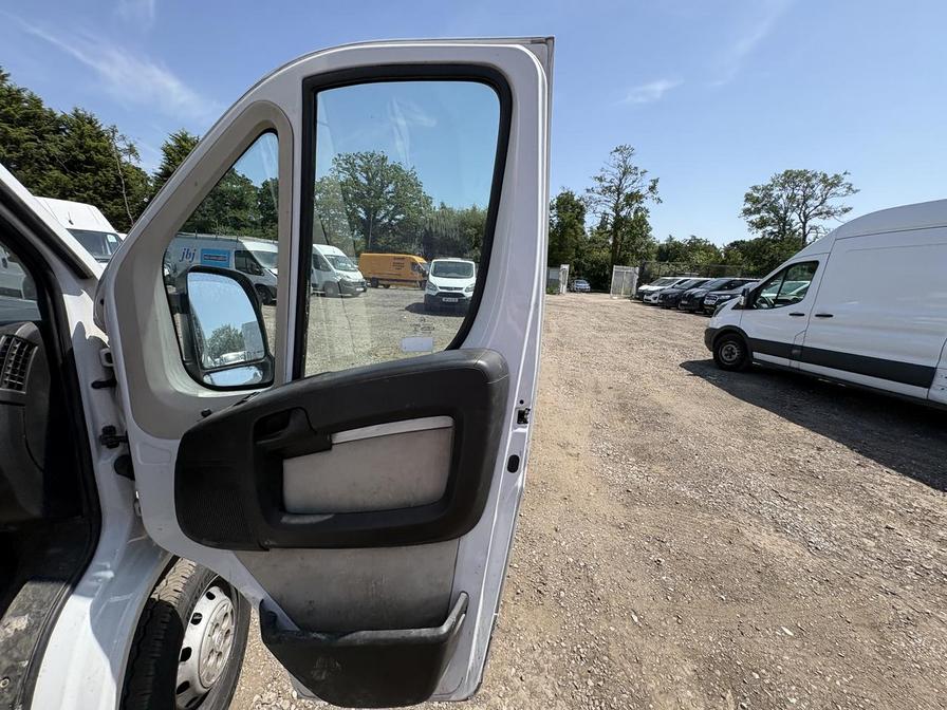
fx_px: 383
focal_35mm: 14
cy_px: 355
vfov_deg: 85.7
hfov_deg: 102.1
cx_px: 474
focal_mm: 2.22
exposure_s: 1/1323
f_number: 2.2
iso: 50
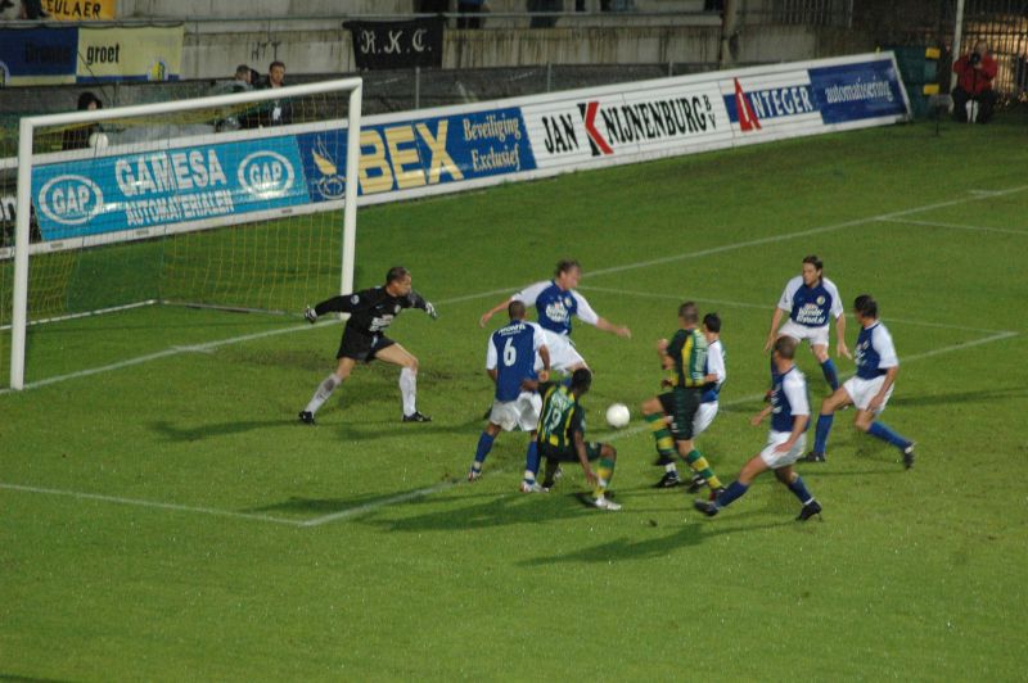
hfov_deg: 9.5
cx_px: 514
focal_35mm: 218
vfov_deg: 6.3
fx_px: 6206
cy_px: 342
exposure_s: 1/90
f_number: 4.5
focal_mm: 145
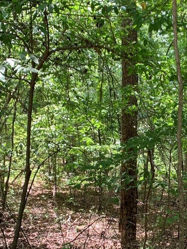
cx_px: 176
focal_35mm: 65
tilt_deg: -9.6
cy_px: 195
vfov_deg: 29.2
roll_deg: -2.0
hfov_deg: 22.0
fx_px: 468
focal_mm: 4.25
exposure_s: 1/121
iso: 50
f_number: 1.8
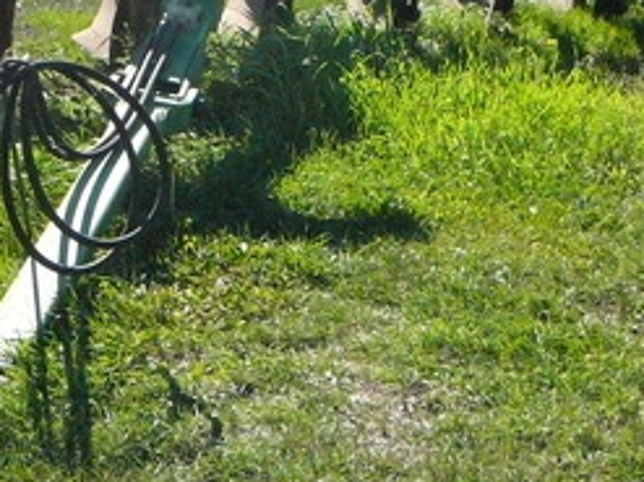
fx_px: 1841
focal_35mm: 99
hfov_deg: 19.8
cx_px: 201
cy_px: 109
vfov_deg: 14.9
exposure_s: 1/800
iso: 400
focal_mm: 6.7
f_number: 5.6
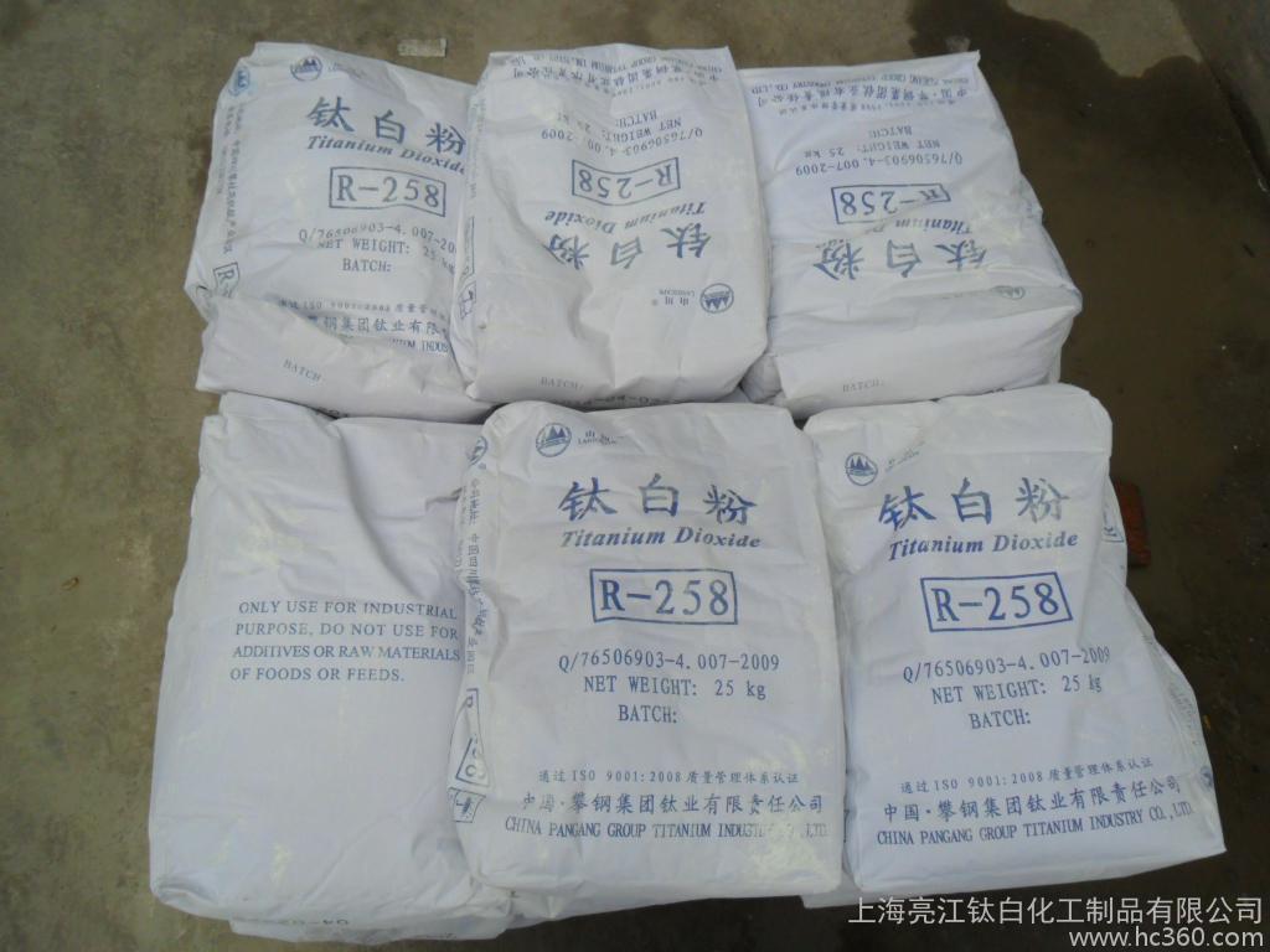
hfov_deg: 65.3
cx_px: 635
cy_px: 476
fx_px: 991
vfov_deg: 51.4
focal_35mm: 27
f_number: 3.5
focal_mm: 4.9
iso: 100
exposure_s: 1/750
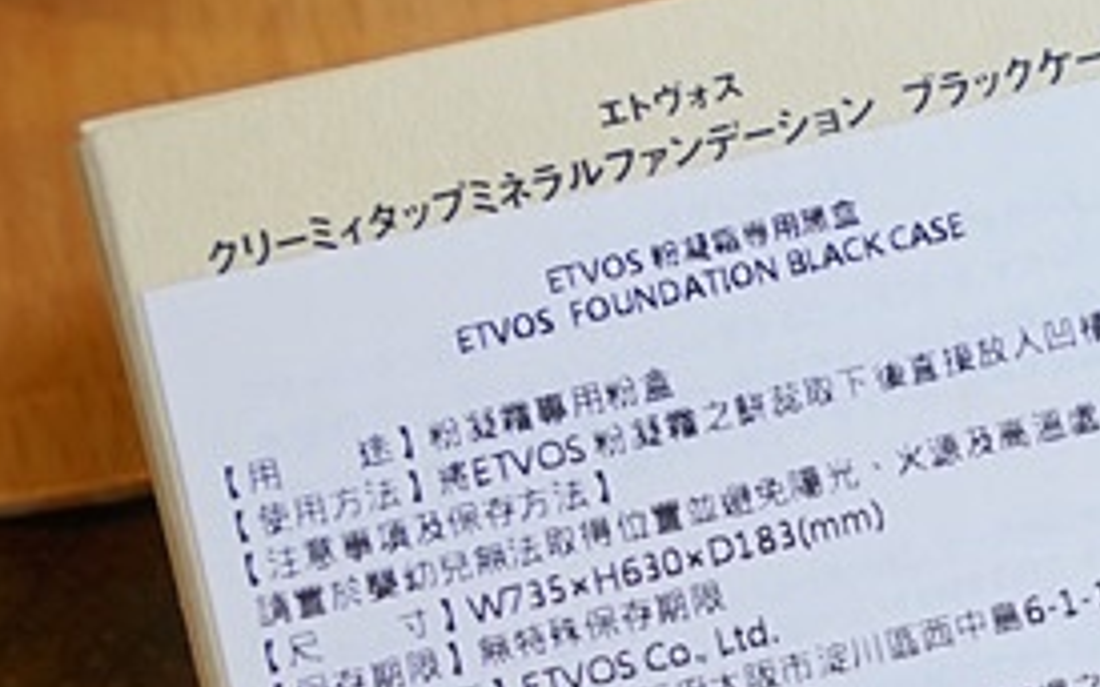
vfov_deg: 12.5
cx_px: 1269
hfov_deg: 19.1
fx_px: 3116
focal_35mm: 104
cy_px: 645
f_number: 5.6
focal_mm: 35
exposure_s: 1/80
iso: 250
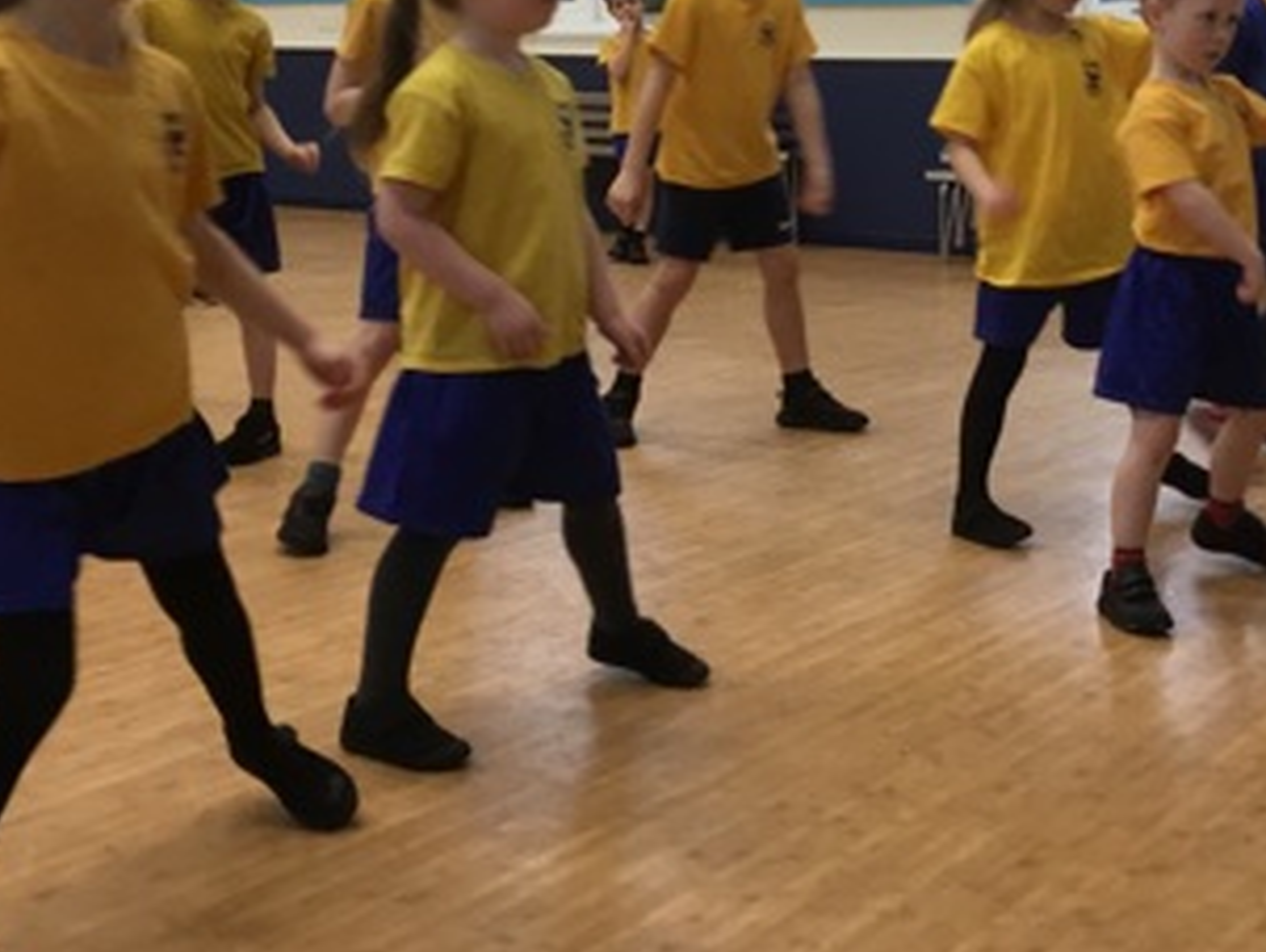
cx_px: 809
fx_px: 1501
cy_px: 415
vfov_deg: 35.1
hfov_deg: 45.3
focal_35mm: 41
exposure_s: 1/33
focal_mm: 3.3
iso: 100
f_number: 2.4
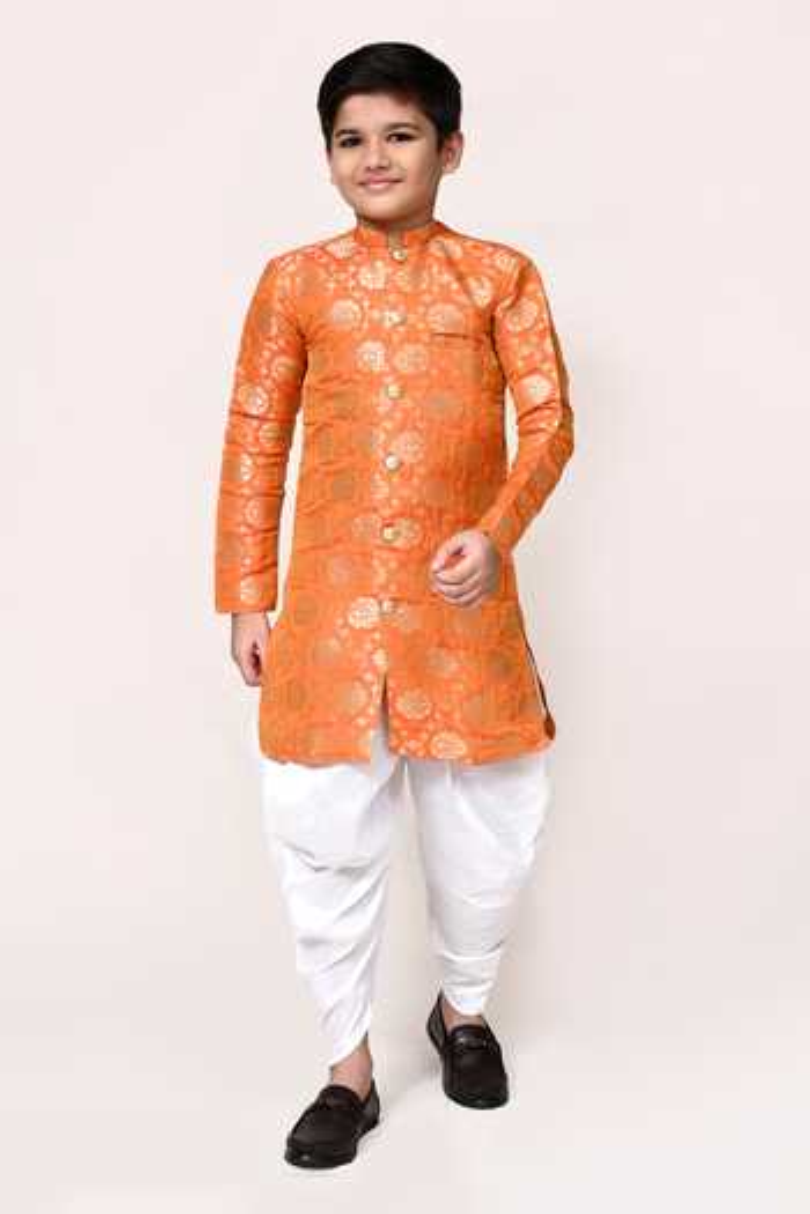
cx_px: 405
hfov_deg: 27.0
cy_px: 607
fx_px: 1687
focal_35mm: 50
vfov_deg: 39.6
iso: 500
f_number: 10
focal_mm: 50
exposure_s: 1/160
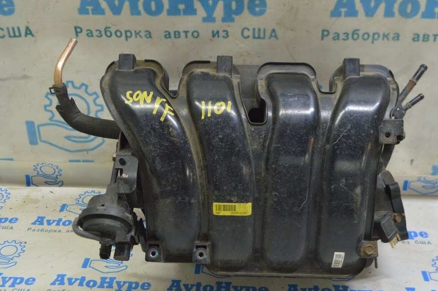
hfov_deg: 41.1
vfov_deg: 28.0
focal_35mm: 48
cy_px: 147
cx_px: 232
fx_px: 583
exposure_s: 1/20
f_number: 5.6
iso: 400
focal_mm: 30
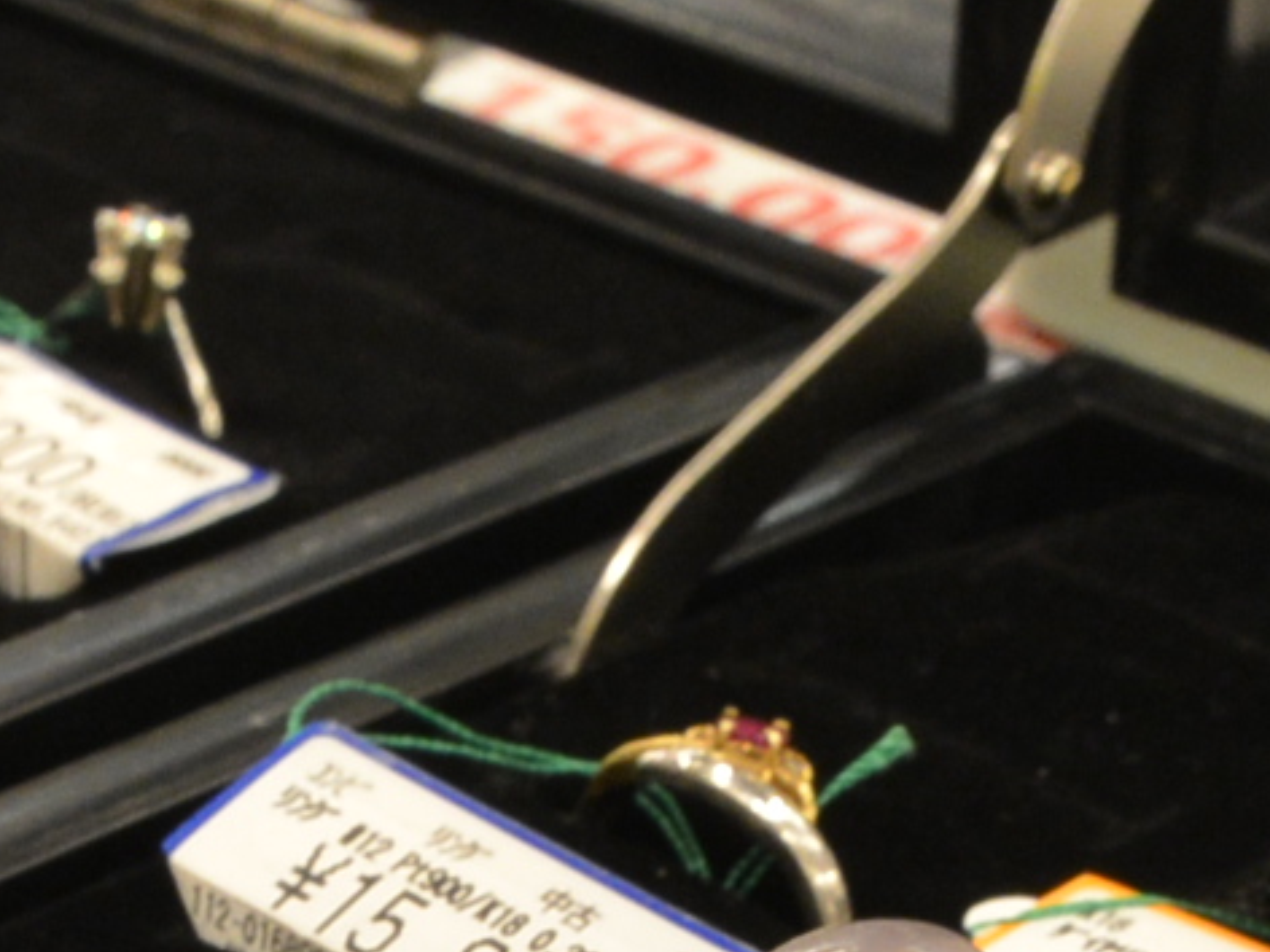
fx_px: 6604
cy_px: 2044
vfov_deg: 7.8
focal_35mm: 180
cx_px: -129
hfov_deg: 10.8
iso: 1250
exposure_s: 1/30
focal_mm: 24
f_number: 11
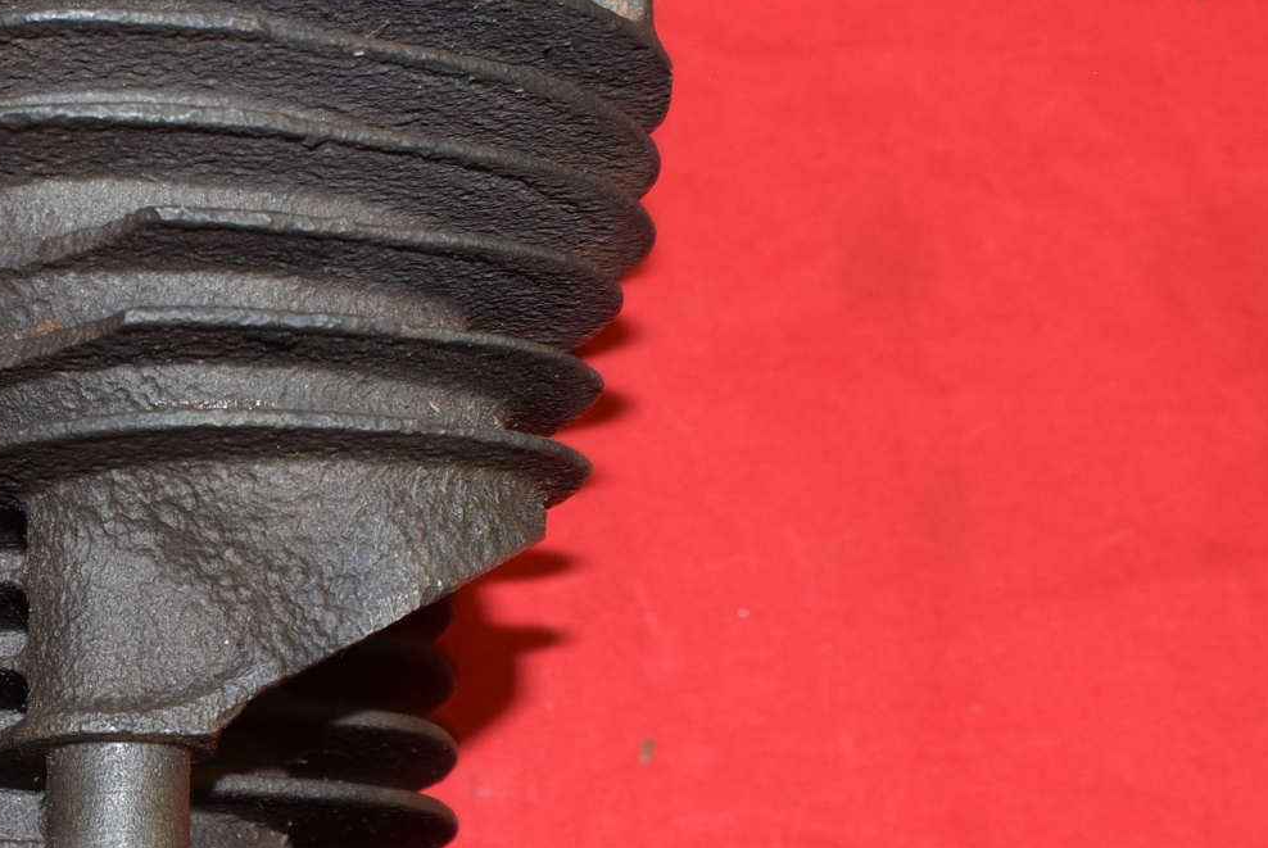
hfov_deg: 18.4
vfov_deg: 12.5
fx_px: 3843
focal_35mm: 109
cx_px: 92
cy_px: 738
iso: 400
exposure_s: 1/60
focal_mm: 24
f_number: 5.6
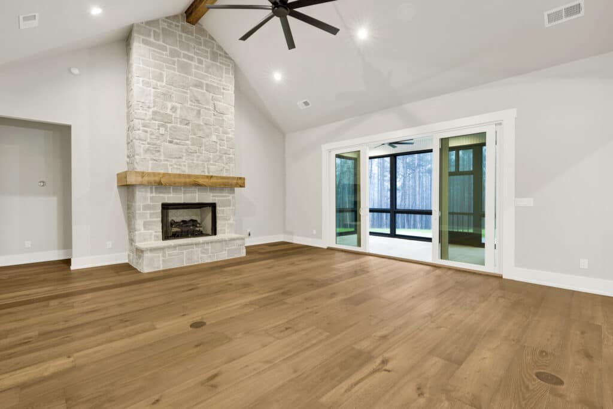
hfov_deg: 96.7
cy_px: 204
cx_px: 306
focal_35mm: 16
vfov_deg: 73.8
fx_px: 272
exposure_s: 1
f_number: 8
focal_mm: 16
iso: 80
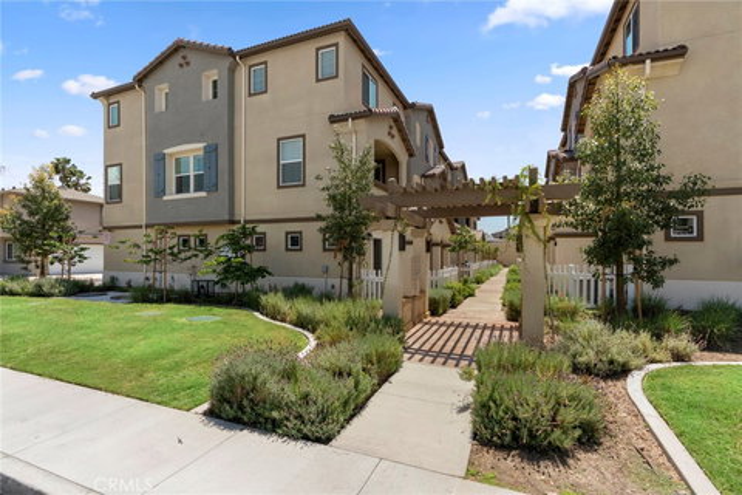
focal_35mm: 17
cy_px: 248
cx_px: 371
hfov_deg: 93.3
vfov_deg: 70.4
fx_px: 350
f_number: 8
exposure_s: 1/160
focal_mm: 17
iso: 200
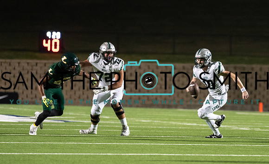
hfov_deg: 6.3
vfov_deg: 3.9
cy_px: 95
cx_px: 214
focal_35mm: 334
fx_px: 2433
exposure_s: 1/1250
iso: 4000
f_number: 2.8
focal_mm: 200
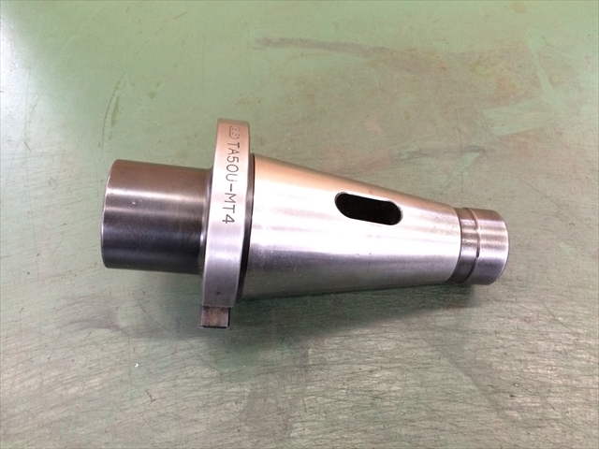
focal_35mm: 29
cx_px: 300
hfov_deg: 61.7
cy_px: 224
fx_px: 502
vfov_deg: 48.2
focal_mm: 4.15
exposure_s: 1/30
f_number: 2.2
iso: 250
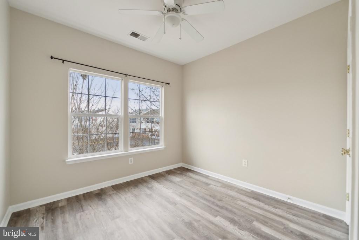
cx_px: 180
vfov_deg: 81.2
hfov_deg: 104.2
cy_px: 120
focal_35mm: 14
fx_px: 140
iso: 640
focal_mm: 14
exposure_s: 1/400
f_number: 2.8
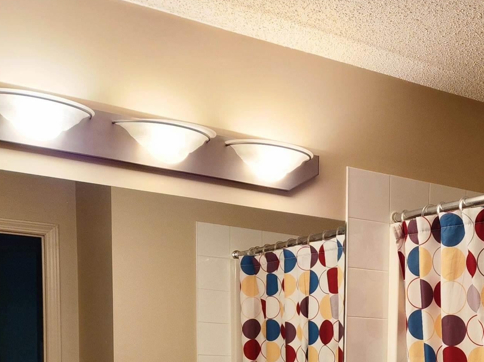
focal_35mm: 56
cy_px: 423
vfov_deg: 24.0
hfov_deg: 32.1
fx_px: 783
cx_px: 468
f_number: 1.8
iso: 100
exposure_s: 1/120
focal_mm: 5.4
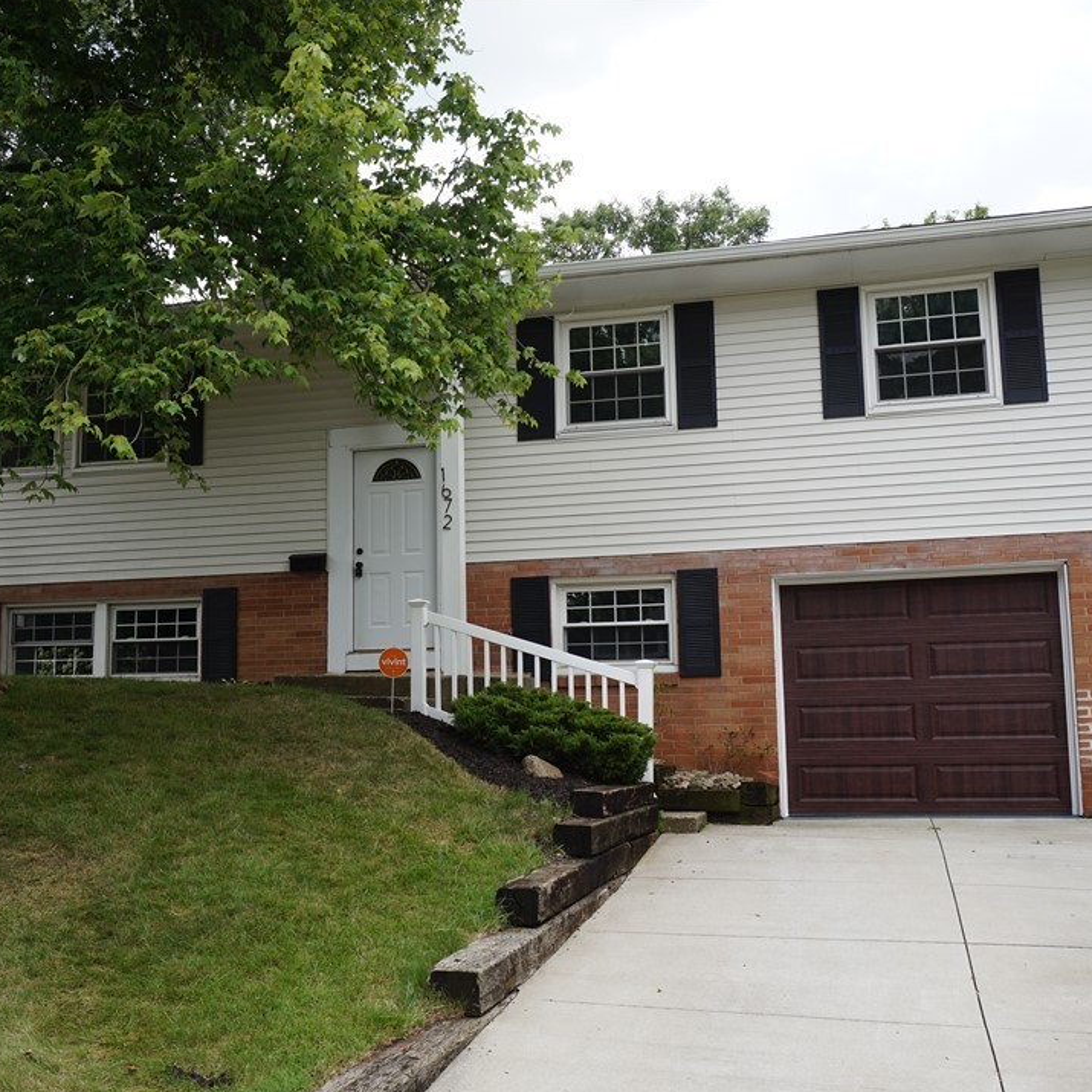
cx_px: 423
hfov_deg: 41.0
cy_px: 545
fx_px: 1451
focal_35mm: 41
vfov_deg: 41.3
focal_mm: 21
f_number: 9
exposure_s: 1/80
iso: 100
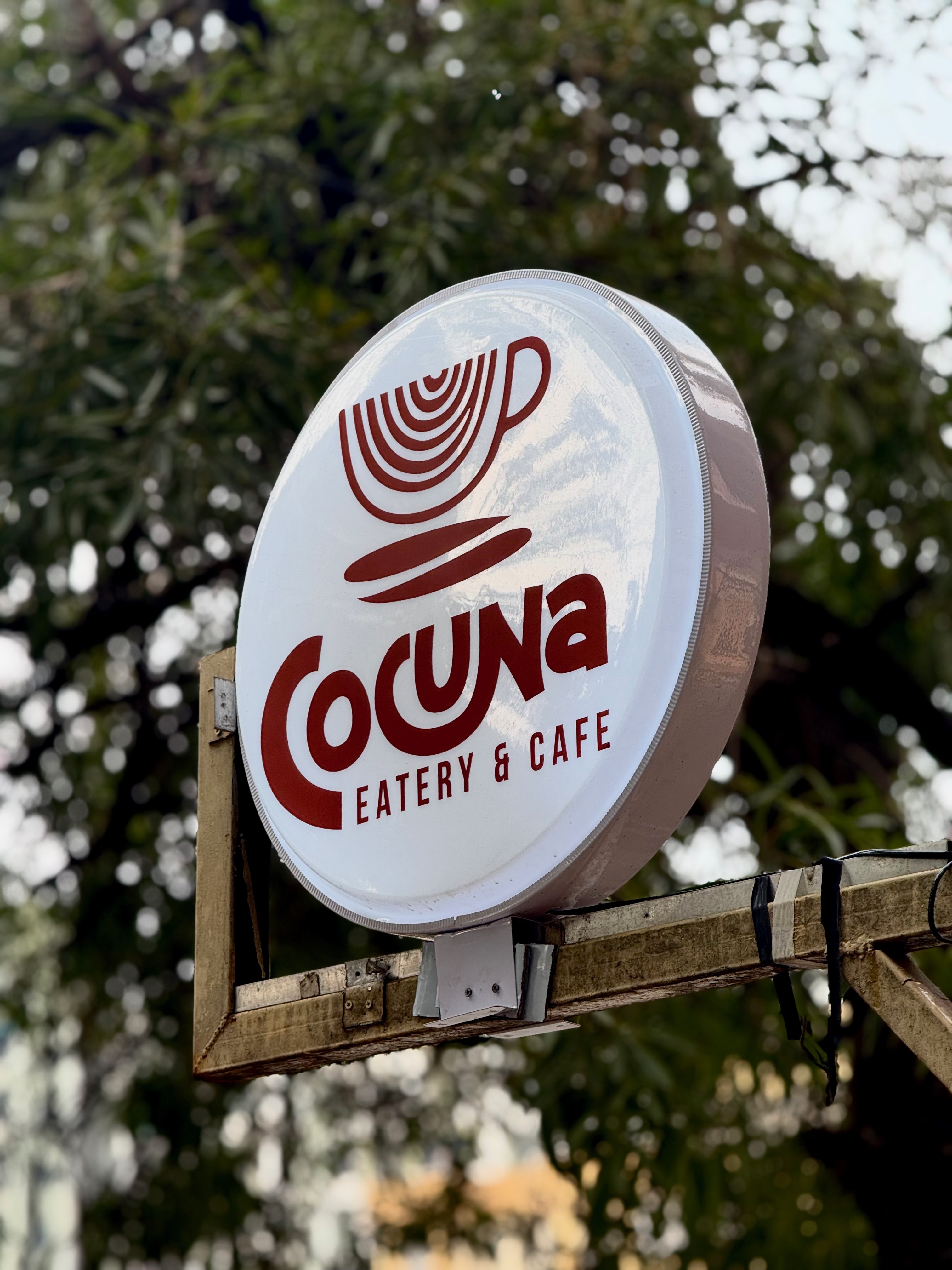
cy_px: 635
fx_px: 4400
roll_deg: -0.7
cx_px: 476
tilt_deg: +16.9
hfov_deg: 12.3
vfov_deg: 16.4
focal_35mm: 120
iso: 50
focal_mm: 15.66
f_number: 2.8
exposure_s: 1/209
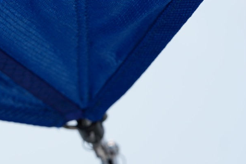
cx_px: -88
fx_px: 2698
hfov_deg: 5.2
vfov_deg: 3.5
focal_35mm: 395
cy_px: -13
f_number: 5.6
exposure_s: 1/1000
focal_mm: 132
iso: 100
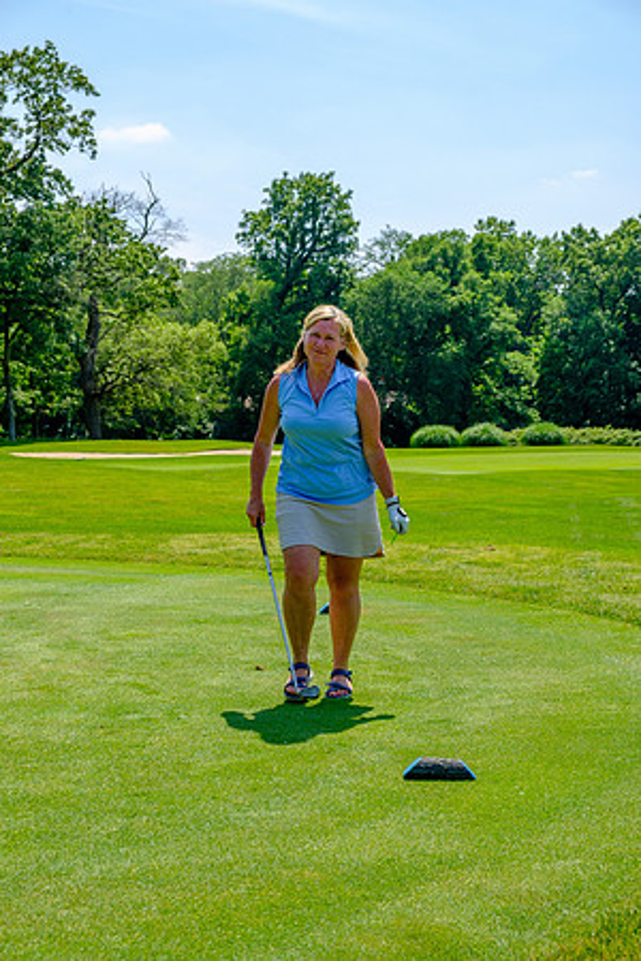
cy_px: 480
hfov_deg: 23.0
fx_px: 1576
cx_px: 320
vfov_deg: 33.9
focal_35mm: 59
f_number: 5.6
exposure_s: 1/250
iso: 200
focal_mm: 39
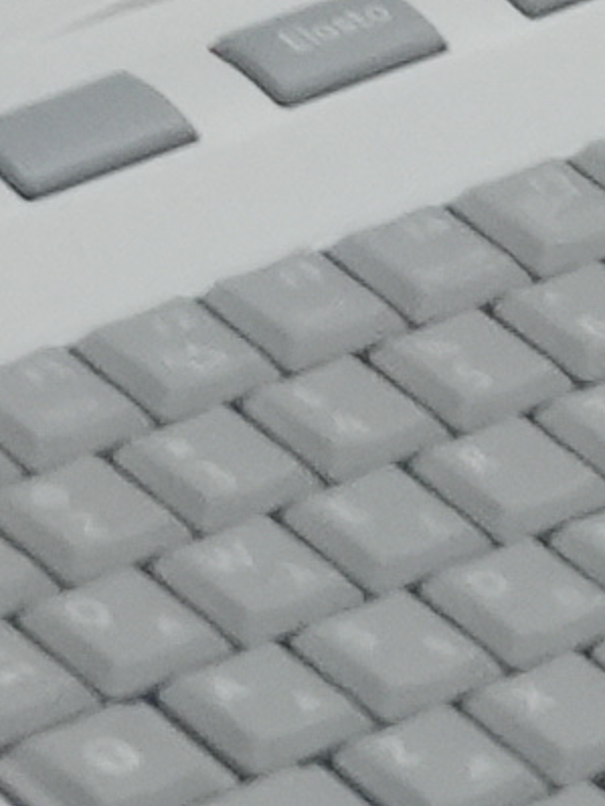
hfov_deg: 2.9
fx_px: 11919
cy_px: -1391
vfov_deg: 3.8
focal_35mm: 512
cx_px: 1928
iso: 2500
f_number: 4
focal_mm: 31
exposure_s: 1/160
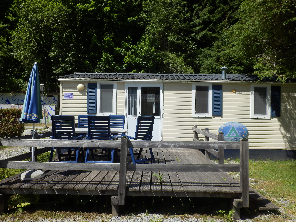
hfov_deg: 60.0
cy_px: 111
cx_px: 148
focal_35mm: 30
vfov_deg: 46.8
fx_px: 257
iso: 80
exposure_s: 1/125
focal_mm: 5.3
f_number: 8.8
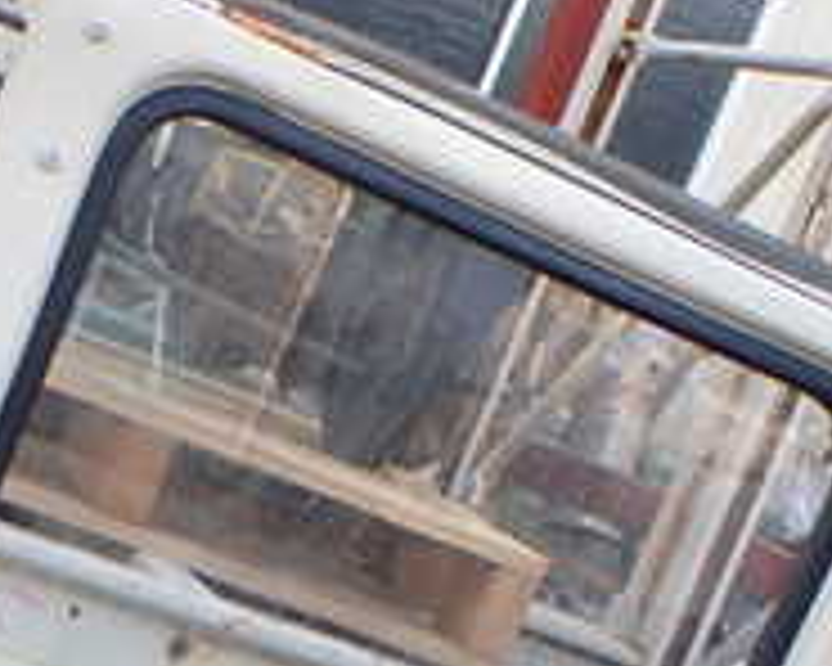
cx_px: 315
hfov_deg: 20.1
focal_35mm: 95
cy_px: 886
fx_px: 2339
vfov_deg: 15.4
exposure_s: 1/125
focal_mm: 5.4
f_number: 3.2
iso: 100
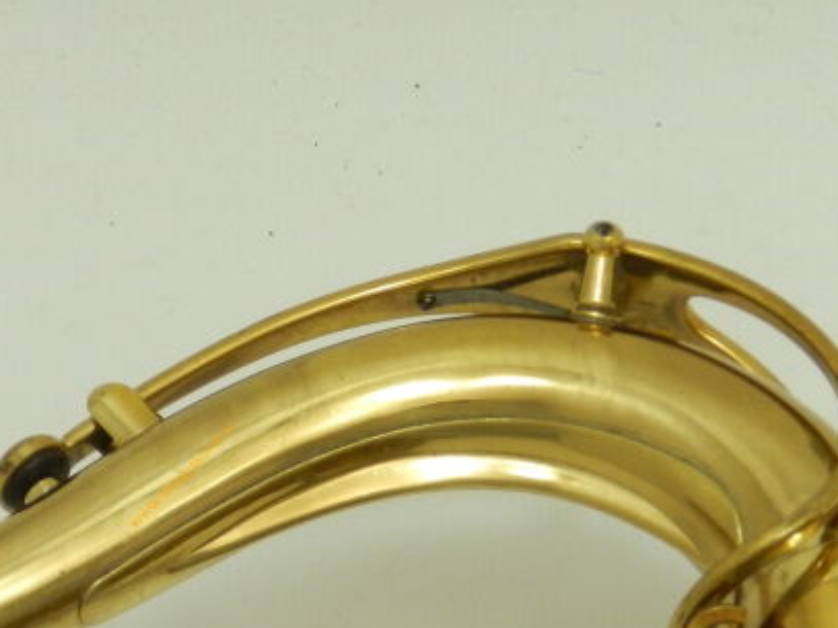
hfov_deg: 4.2
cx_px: 181
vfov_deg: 3.2
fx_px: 11350
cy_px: 474
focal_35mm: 469
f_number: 5.5
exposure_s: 1/40
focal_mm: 34
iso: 360
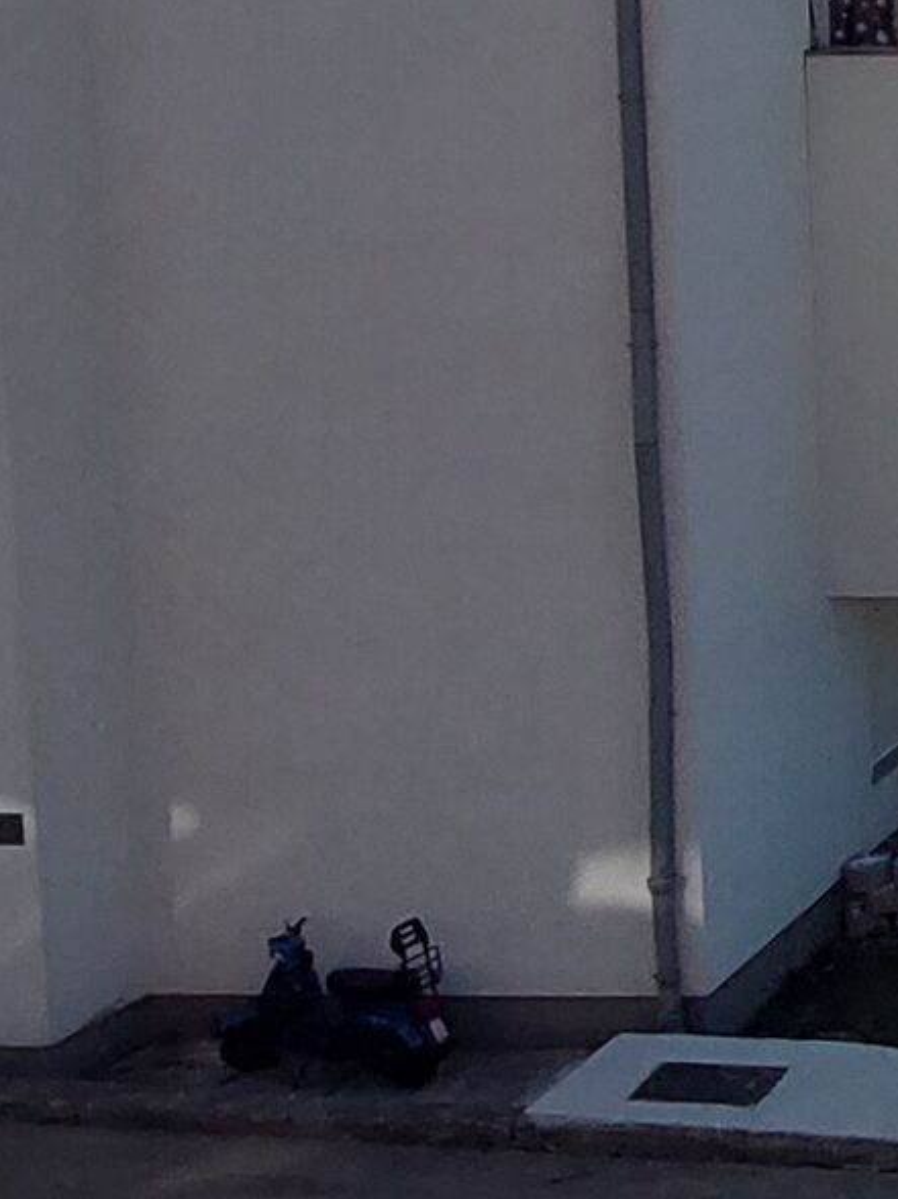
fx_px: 2145
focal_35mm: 62
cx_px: 1974
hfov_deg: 16.0
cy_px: 143
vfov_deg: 30.0
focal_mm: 1.74
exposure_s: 1/3333
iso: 64
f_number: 2.2
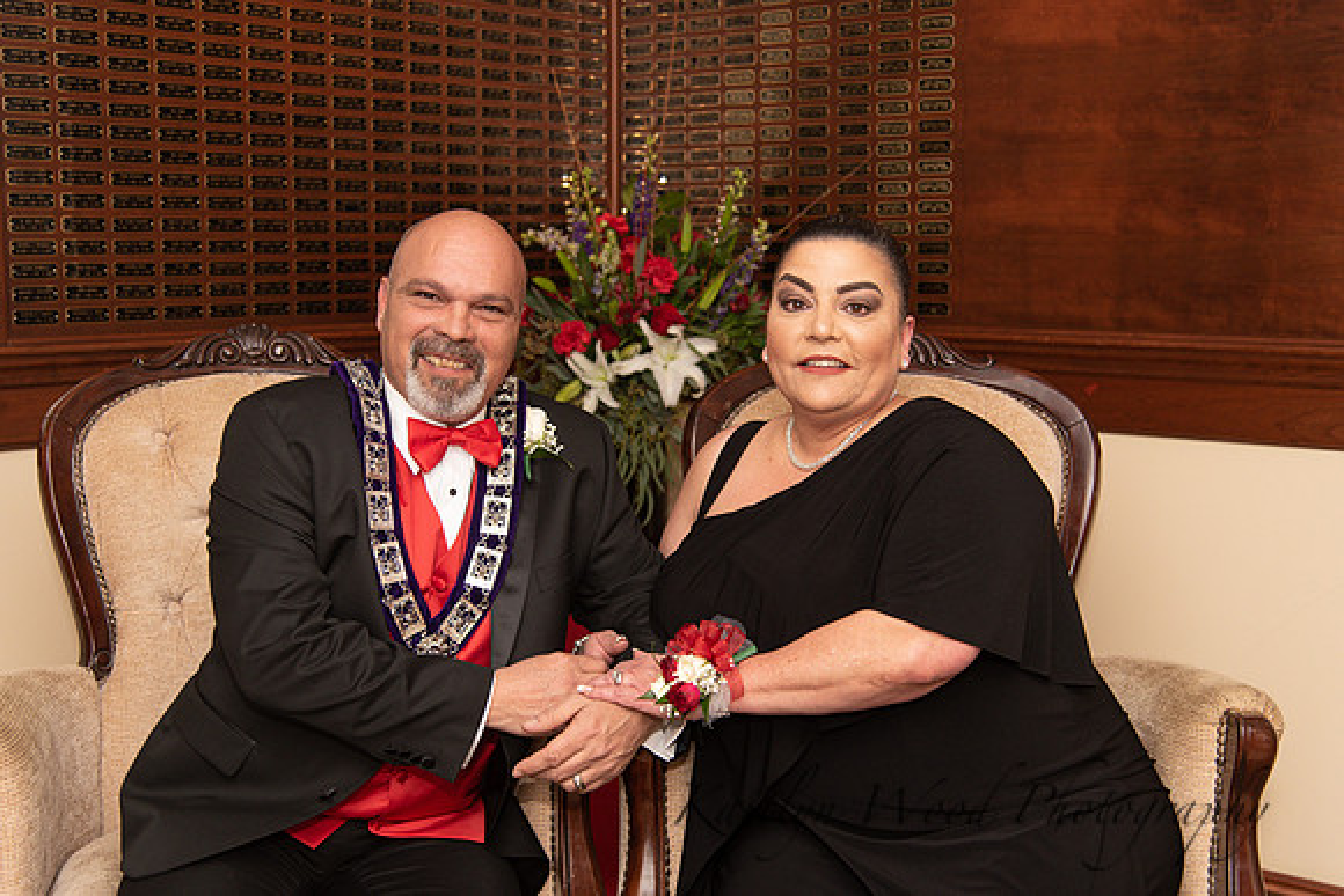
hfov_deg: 41.1
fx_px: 1792
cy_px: 448
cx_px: 672
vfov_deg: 28.1
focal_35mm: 48
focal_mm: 48
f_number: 4
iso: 800
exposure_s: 1/200
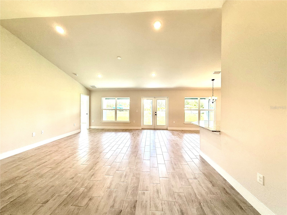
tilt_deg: +0.1
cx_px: 144
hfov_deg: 102.1
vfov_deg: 85.7
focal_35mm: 14
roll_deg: -0.8
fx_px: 116
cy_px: 108
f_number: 2.2
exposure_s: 1/181
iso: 64
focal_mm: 2.22
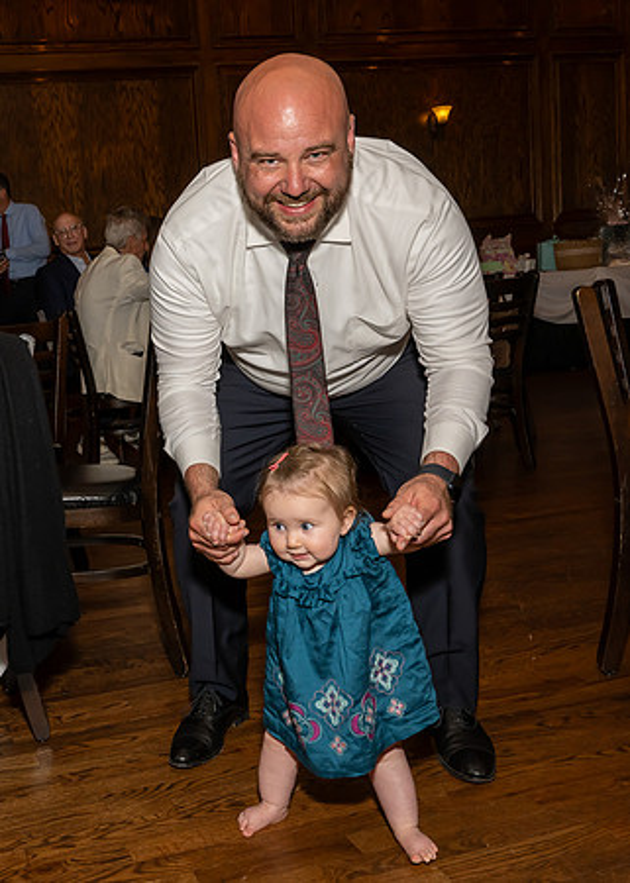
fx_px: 986
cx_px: 90
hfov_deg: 33.9
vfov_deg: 48.2
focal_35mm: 39
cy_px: 426
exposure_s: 1/250
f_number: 8
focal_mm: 24
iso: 640
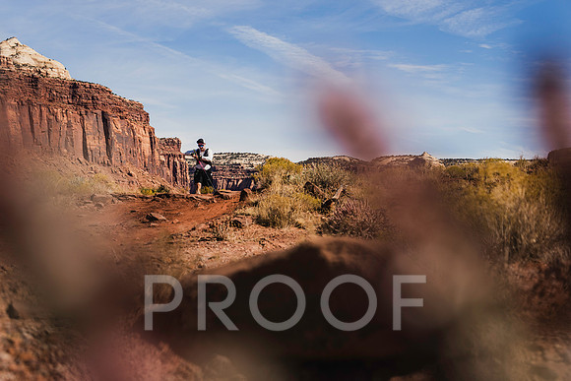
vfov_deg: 18.1
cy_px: 190
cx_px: 298
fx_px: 1195
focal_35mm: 75
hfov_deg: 26.9
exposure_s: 1/2000
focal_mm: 70
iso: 160
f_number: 4.5
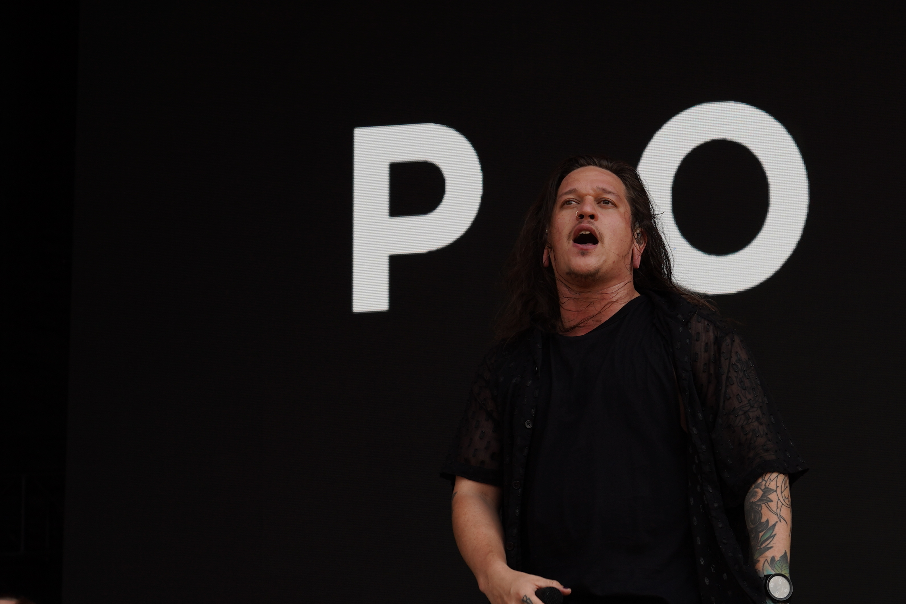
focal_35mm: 126
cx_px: 815
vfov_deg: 10.8
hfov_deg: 16.1
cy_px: 480
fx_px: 3171
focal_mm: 67
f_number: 8
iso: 100
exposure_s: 1/320
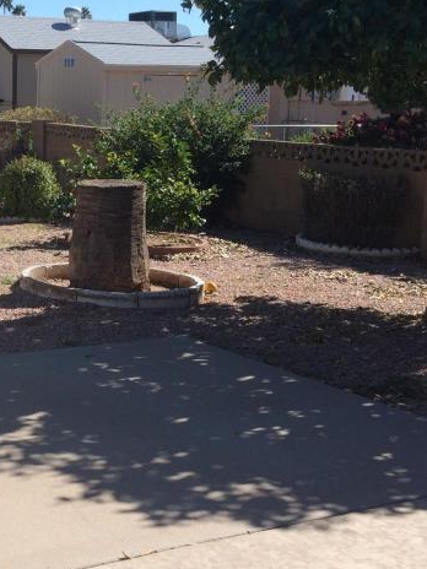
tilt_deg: -11.6
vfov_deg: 30.3
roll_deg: +0.1
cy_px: 307
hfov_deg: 22.3
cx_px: 33
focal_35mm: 64
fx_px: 1053
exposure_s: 1/1866
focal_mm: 4.15
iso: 32
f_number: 2.2
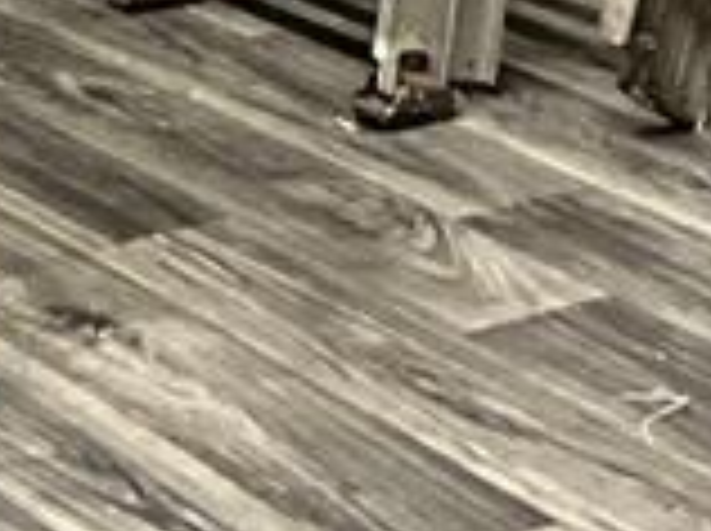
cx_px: -356
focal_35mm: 188
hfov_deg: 10.2
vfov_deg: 7.2
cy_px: -958
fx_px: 3856
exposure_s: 1/60
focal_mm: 3
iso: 250
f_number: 1.8
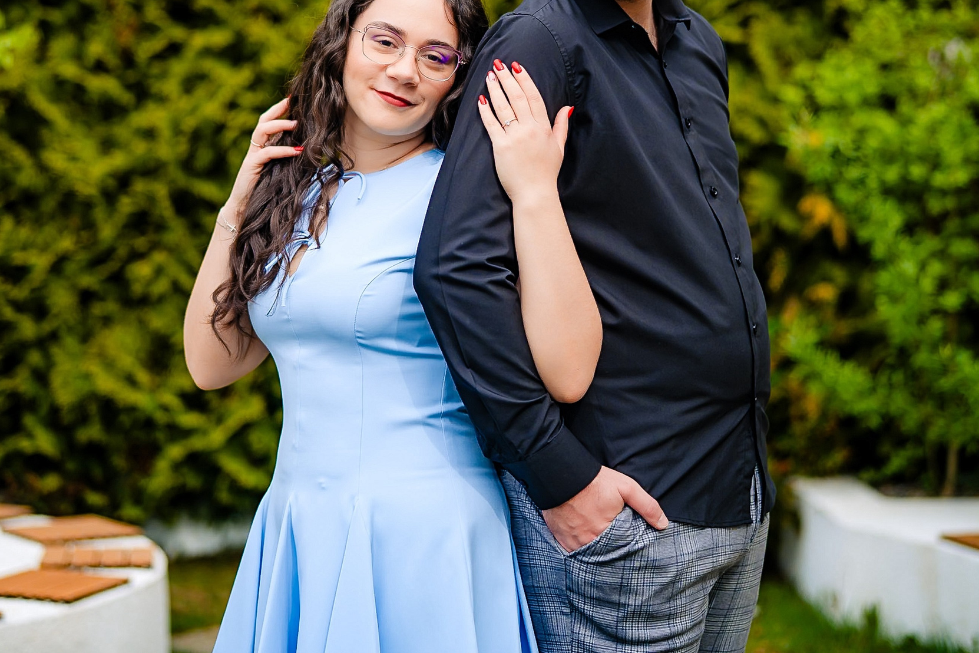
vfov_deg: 17.6
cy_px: 162
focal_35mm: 77
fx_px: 2094
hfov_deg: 26.3
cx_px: 492
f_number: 1.4
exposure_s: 1/2500
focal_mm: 50
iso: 100
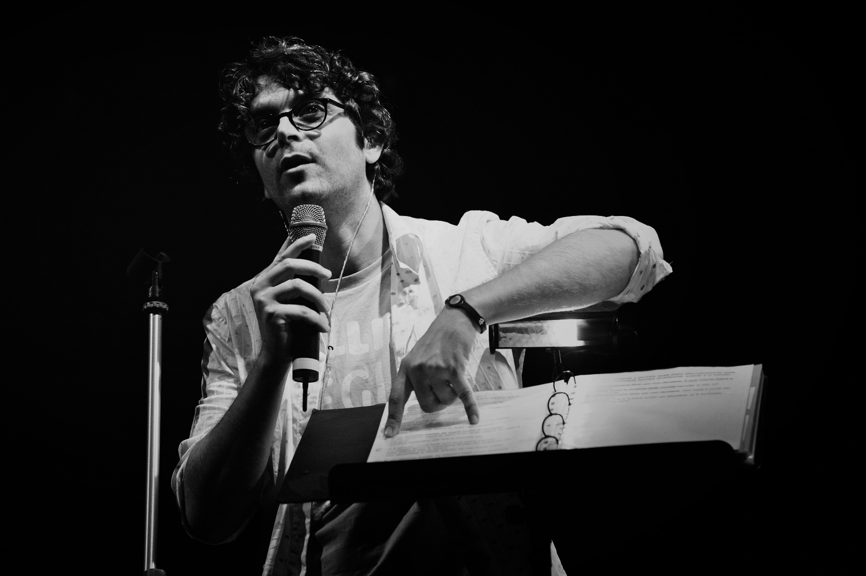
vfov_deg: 8.8
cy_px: 288
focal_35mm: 155
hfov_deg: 13.3
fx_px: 3725
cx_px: 433
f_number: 5
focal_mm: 155
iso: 1600
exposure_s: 1/125
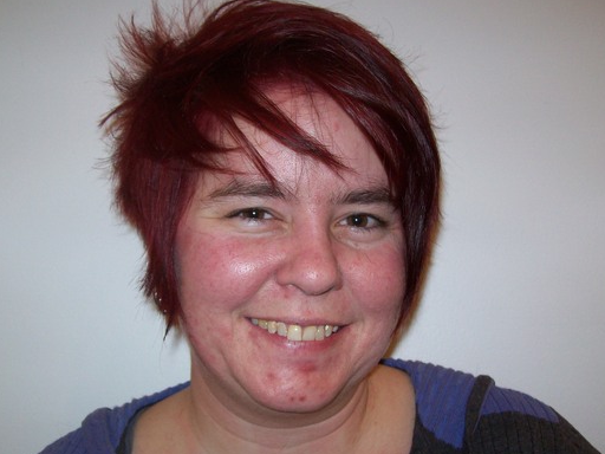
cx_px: 277
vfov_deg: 32.2
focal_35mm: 45
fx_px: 786
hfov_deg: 42.0
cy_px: 234
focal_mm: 6
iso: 80
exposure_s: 1/64
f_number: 2.7
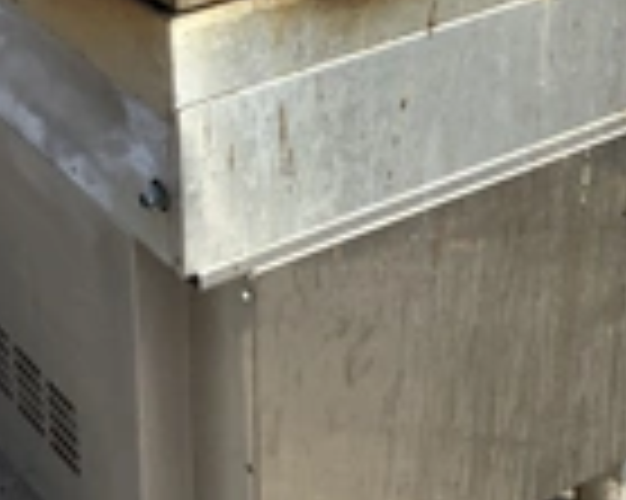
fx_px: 1611
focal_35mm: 87
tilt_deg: -25.9
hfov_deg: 22.0
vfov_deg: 17.5
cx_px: 243
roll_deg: +1.2
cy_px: 81
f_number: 2.4
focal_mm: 3.3
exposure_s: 1/578
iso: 25
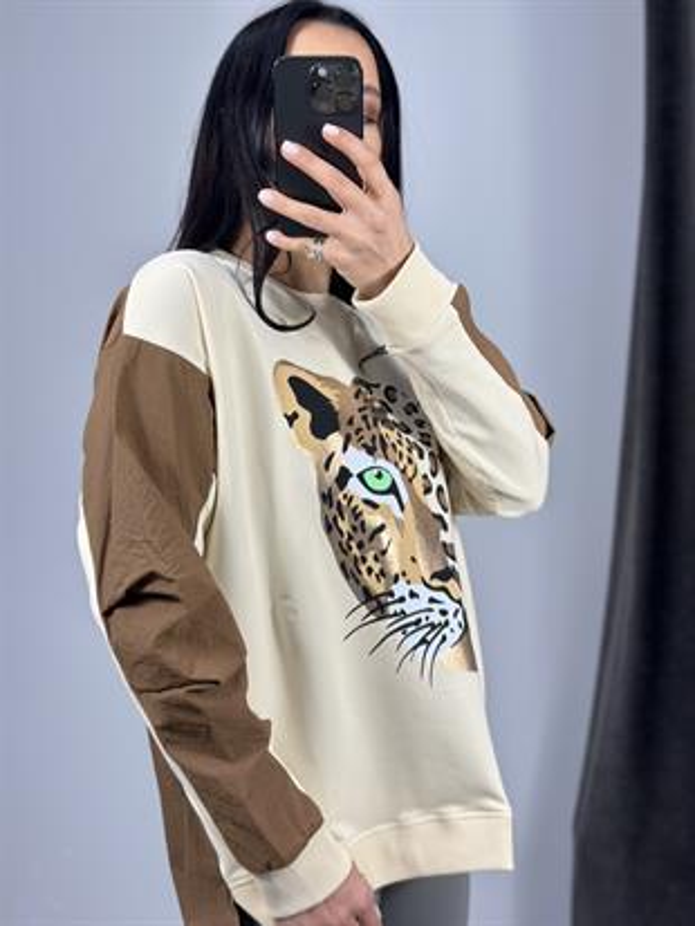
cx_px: 348
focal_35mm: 48
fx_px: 1284
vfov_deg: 39.6
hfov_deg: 30.3
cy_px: 463
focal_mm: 6.86
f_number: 1.78
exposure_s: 1/100
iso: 80
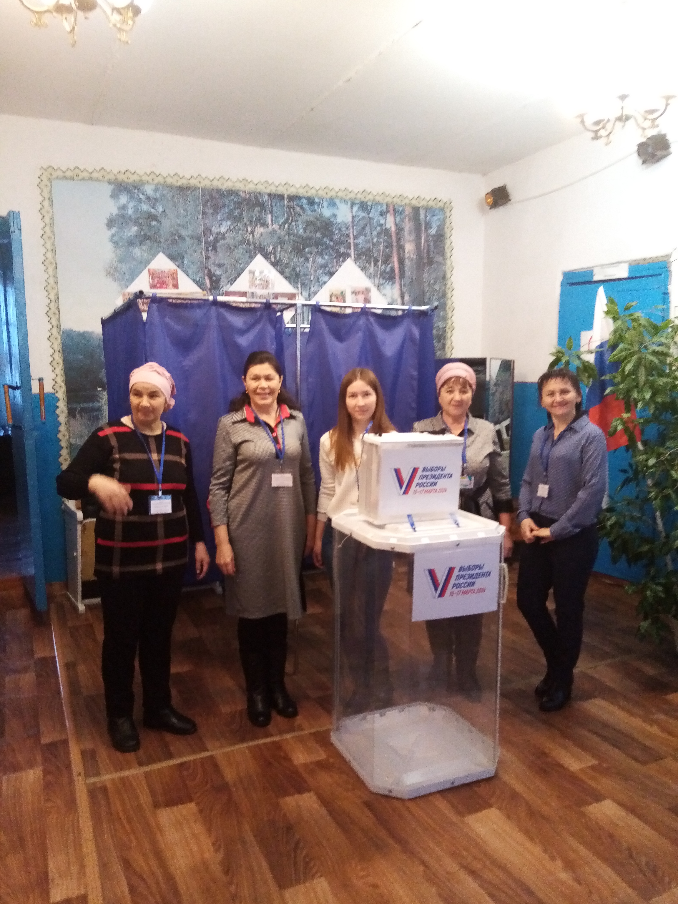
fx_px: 679
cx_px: 339
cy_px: 452
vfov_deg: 67.3
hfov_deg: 53.1
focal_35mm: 26
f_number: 1.8
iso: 582
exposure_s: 1/24
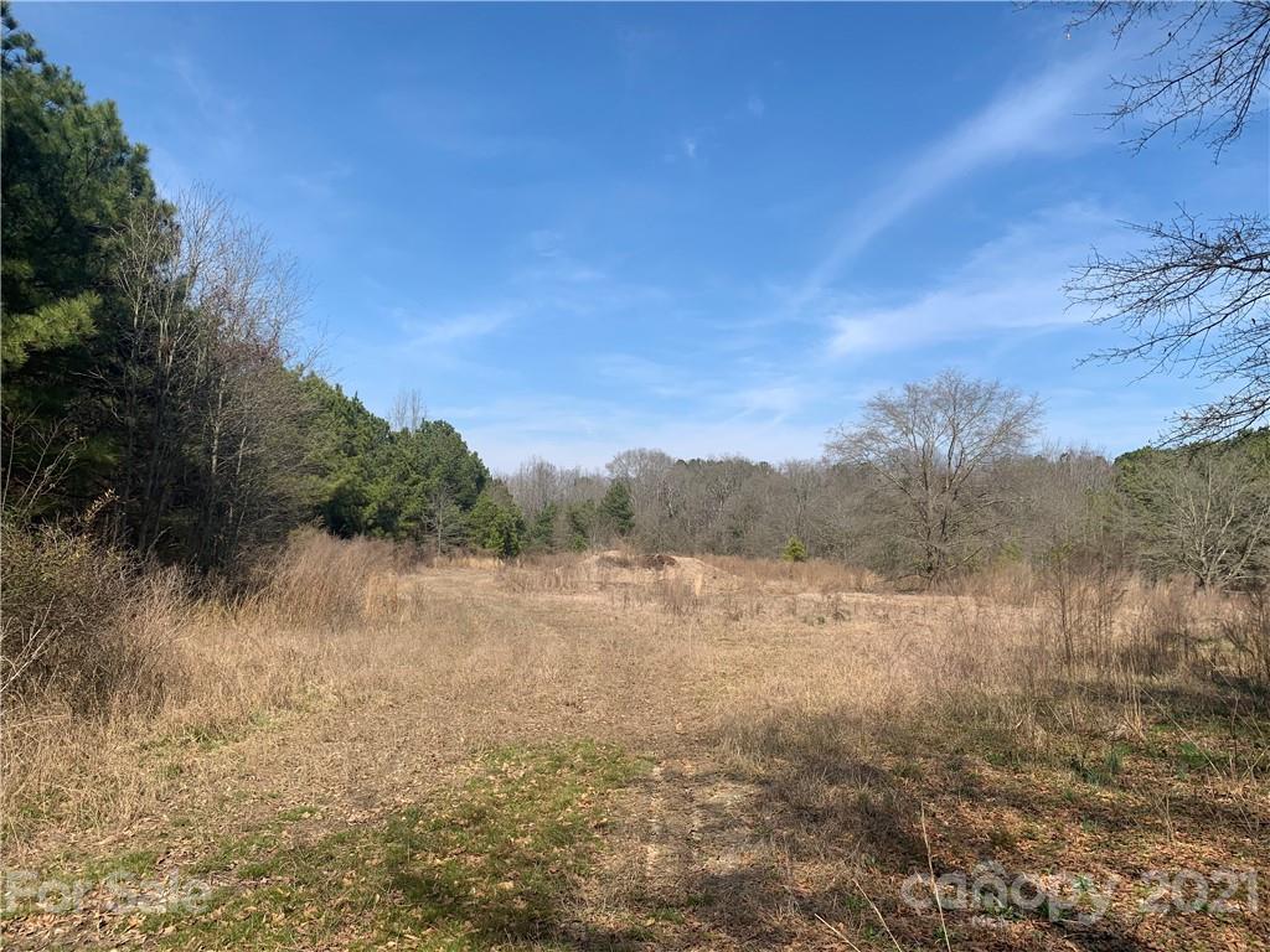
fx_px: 954
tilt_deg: +4.5
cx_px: 635
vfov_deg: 53.1
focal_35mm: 26
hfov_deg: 67.3
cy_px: 476
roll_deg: -2.3
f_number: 1.8
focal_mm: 4.25
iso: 25
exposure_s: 1/2114
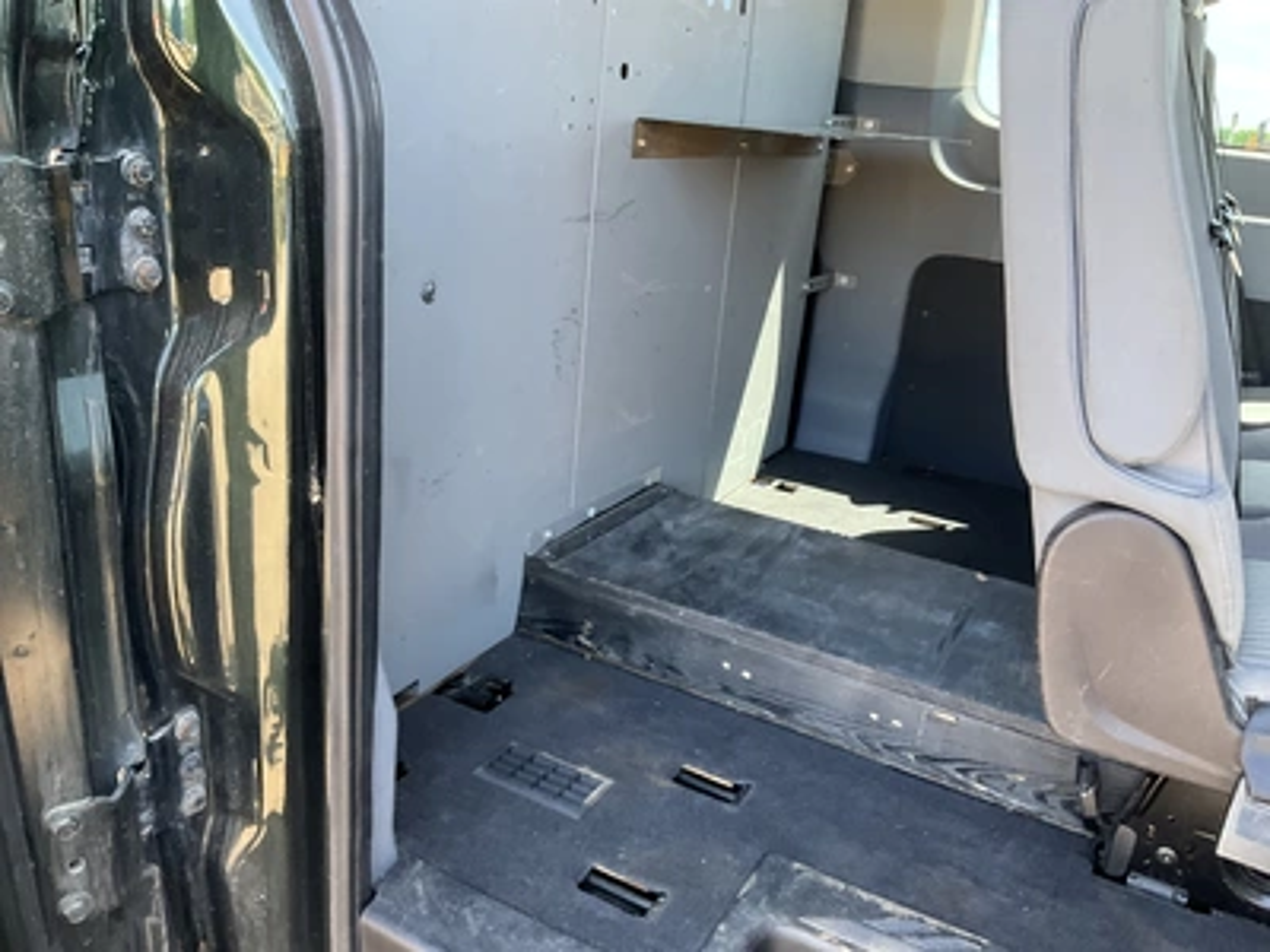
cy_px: 476
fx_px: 1064
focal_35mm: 29
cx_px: 635
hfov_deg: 61.7
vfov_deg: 48.2
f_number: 1.8
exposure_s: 1/118
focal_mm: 3
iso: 64
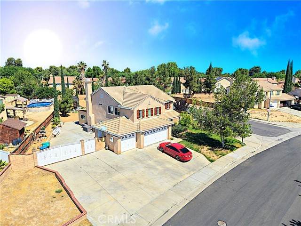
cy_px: 113
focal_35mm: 24
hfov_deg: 71.6
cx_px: 150
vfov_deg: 56.8
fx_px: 209
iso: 200
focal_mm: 8.67
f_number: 1.8
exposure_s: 1/6400
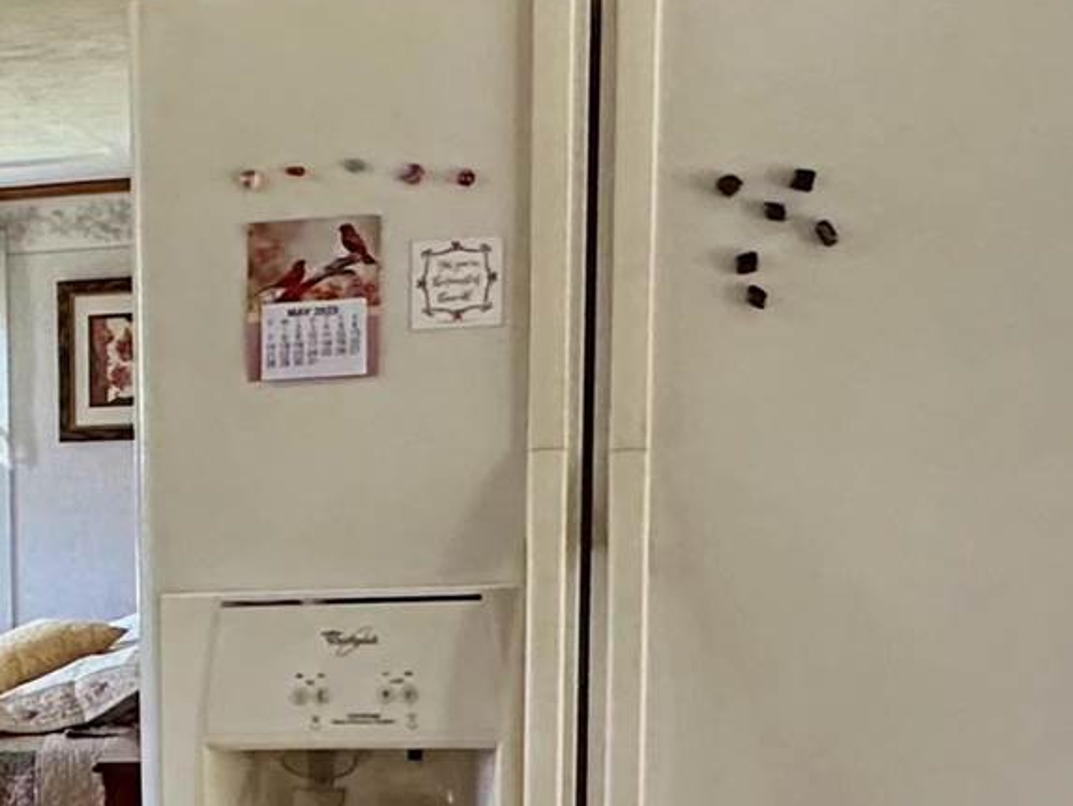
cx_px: -315
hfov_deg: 23.1
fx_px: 2325
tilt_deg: -11.2
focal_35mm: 75
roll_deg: +3.0
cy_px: 853
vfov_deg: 19.0
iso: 250
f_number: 2.2
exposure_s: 1/60
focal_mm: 2.22
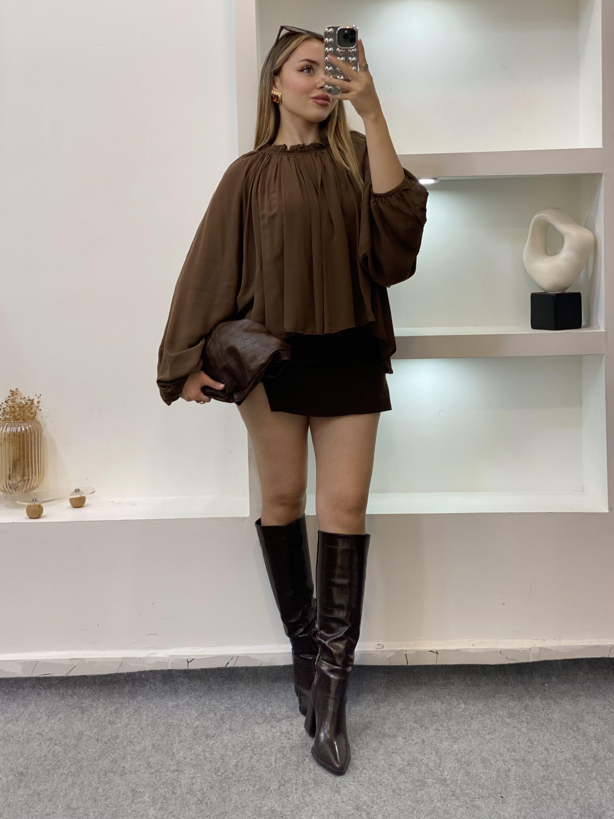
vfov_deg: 36.8
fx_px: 1230
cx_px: 307
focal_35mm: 52
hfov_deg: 28.0
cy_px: 410
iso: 100
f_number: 2
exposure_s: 1/100
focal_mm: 6
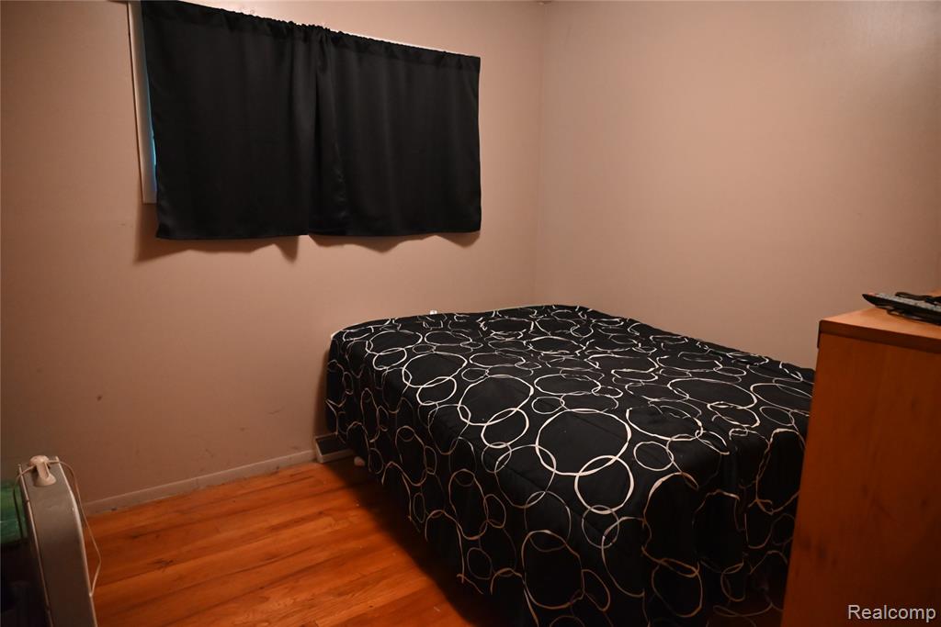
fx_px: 627
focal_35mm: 24
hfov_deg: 73.7
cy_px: 314
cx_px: 470
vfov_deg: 53.1
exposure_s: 1/60
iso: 5600
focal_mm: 24
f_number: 4
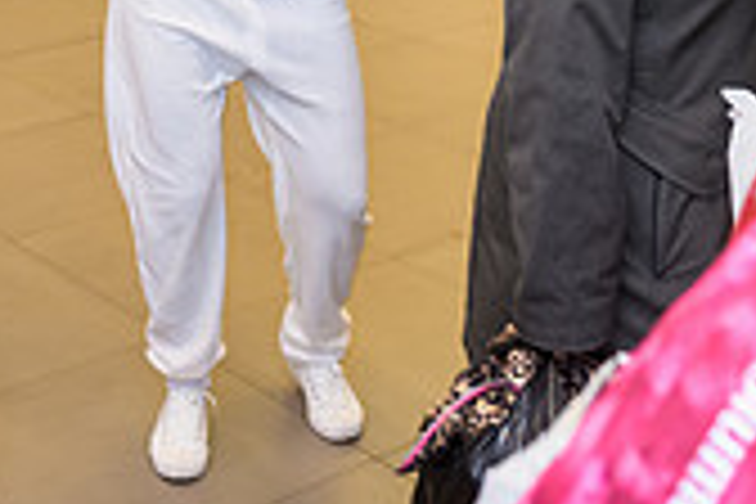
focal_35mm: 83
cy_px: -344
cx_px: 274
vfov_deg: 14.8
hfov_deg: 24.4
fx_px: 1743
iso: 800
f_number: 3.2
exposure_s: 1/100
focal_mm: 24
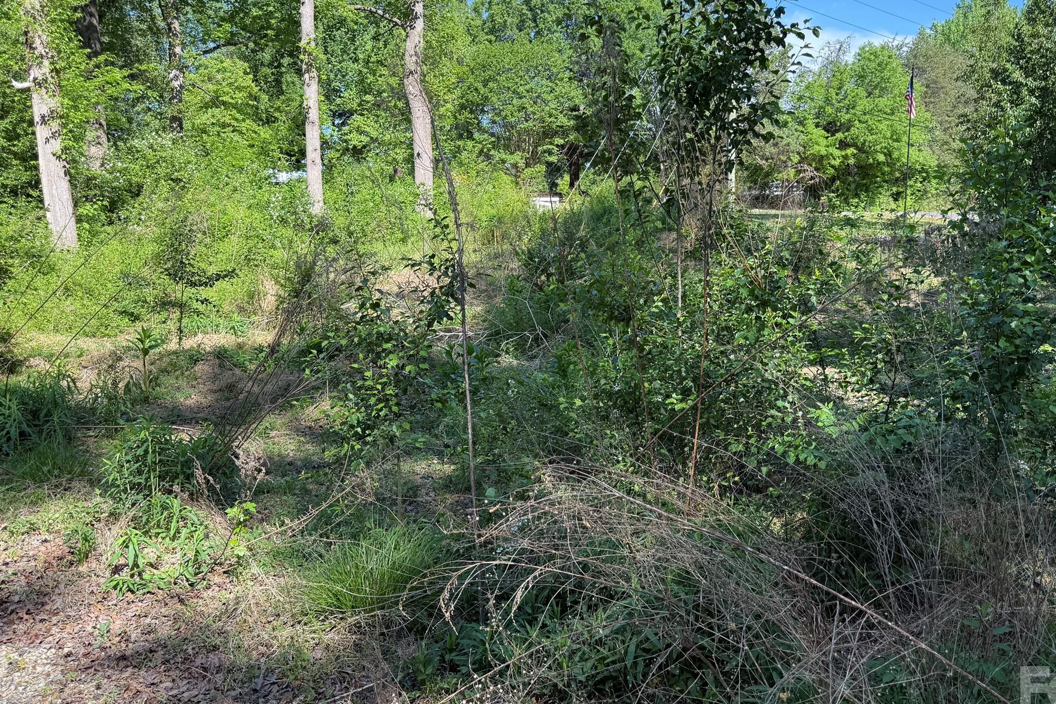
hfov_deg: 63.4
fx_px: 851
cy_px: 324
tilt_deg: -5.7
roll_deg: -1.6
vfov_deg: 44.9
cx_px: 598
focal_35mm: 29
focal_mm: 6.76
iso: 100
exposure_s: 1/1230
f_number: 1.78
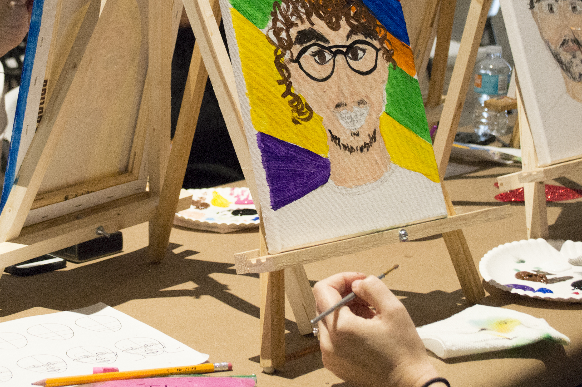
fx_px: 1292
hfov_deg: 25.2
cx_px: 168
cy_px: 81
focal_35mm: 80
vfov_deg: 16.9
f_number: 4.8
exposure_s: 1/40
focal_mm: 32
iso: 3200
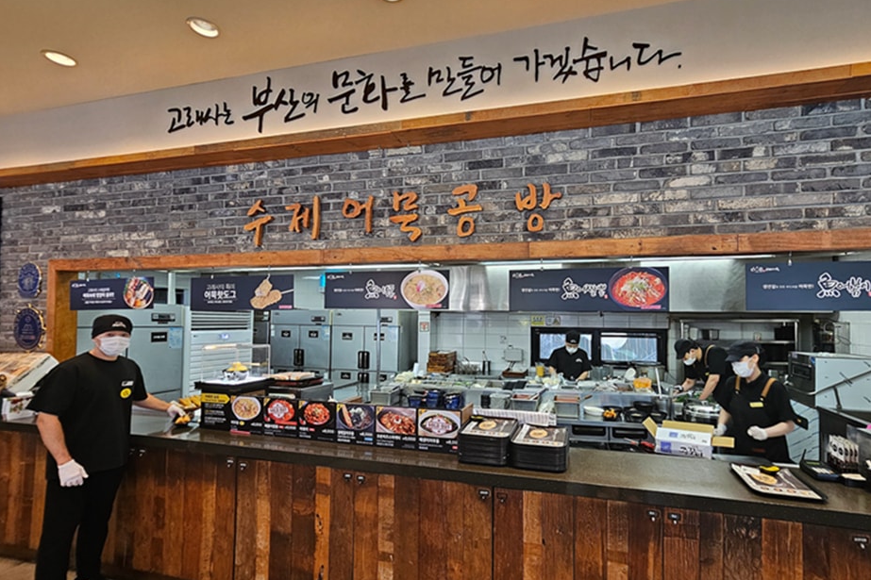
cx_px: 482
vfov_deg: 77.2
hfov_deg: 100.0
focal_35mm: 15
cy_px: 310
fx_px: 363
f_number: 2.2
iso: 100
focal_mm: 2.2
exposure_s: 1/60
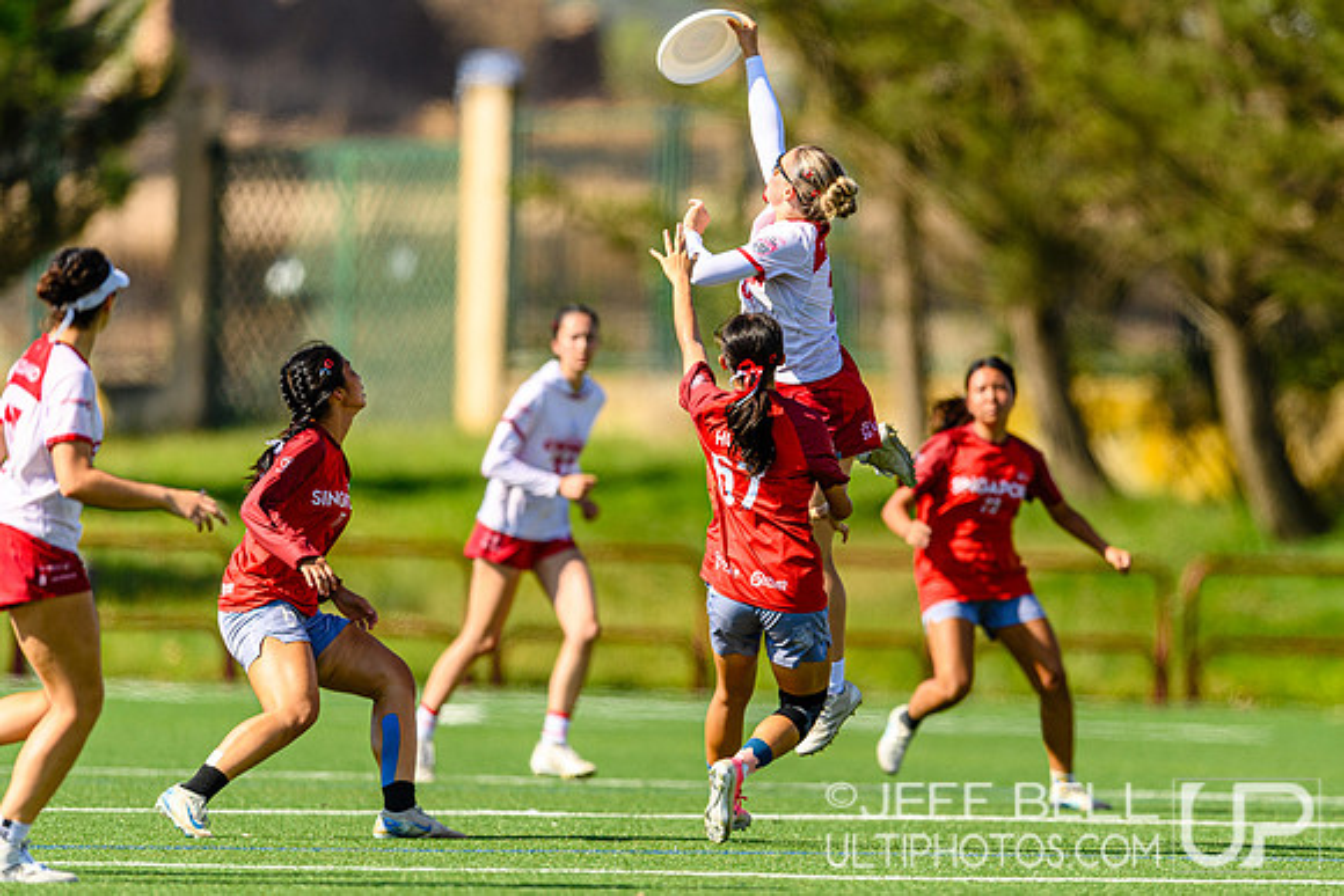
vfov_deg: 2.7
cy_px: 387
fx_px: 18934
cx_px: 845
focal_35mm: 507
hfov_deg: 4.1
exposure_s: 1/1600
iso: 100
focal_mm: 400
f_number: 3.2
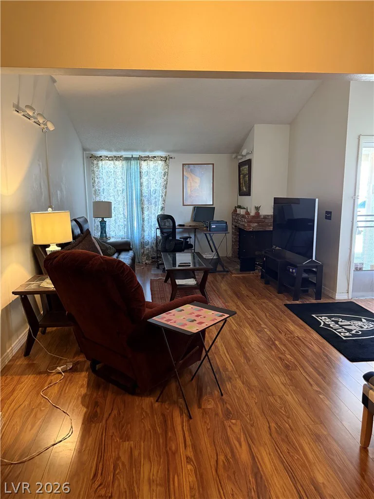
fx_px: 346
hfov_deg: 56.8
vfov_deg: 71.6
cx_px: 187
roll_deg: +0.5
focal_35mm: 24
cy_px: 250
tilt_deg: -8.6
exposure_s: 1/60
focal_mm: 6.76
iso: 640
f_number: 1.78
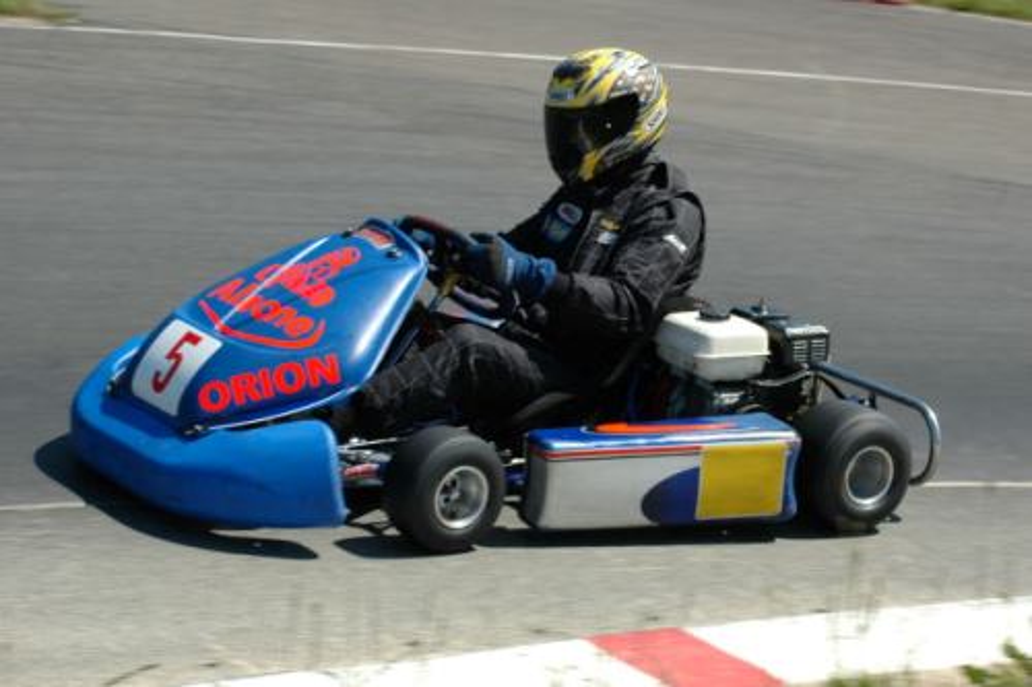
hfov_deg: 19.5
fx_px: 3009
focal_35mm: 105
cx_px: 516
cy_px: 344
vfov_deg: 13.0
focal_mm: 70
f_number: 9
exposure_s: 1/320
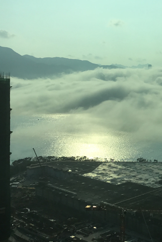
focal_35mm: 56
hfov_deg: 22.1
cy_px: 92
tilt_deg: -1.6
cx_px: 202
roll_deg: -1.2
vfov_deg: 35.5
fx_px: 378
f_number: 2.4
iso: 25
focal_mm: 3.3
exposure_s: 1/4292
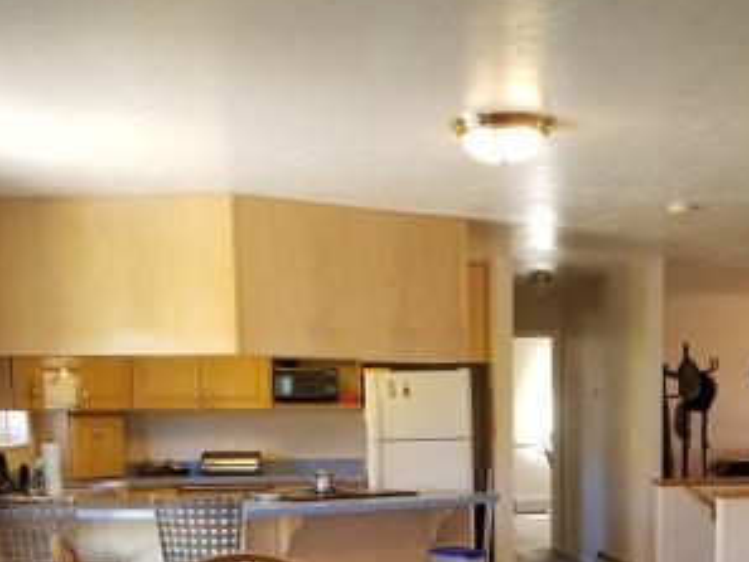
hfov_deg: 33.8
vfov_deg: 24.8
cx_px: 537
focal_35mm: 56
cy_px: 570
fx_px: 1212
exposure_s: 1/60
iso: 160
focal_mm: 4.25
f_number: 1.7
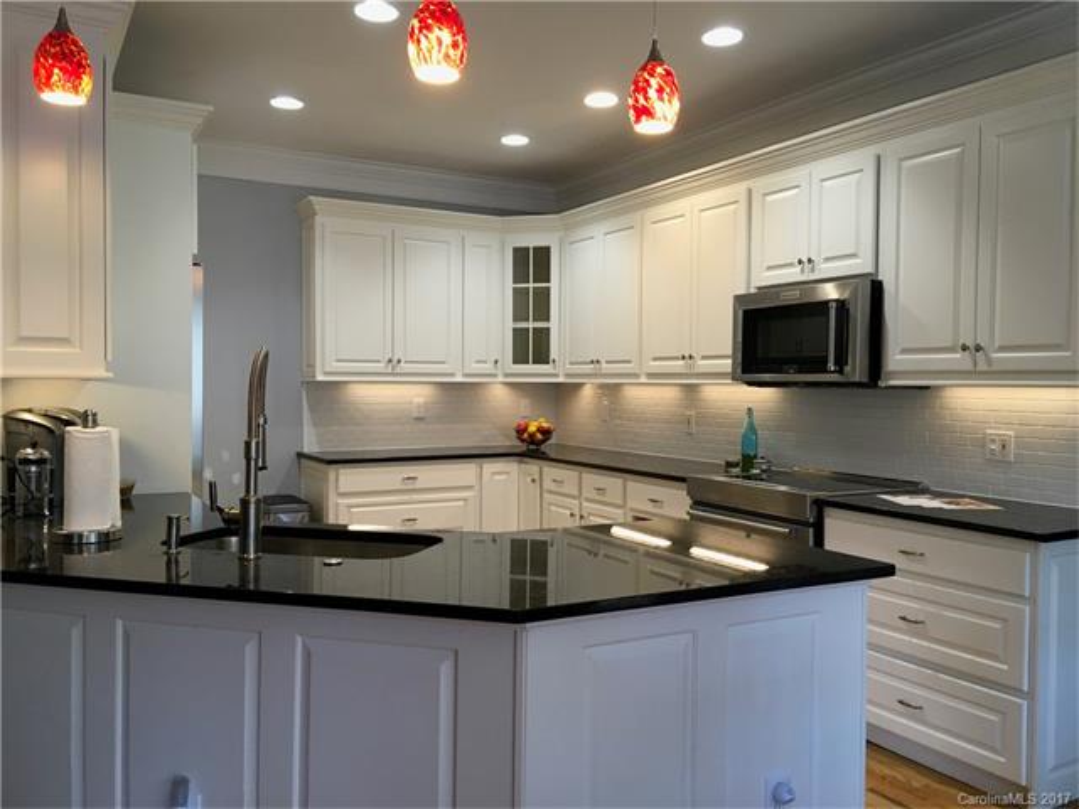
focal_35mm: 29
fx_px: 904
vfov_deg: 48.2
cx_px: 540
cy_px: 404
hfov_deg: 61.7
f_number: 2.2
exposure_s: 1/30
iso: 64
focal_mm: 4.15
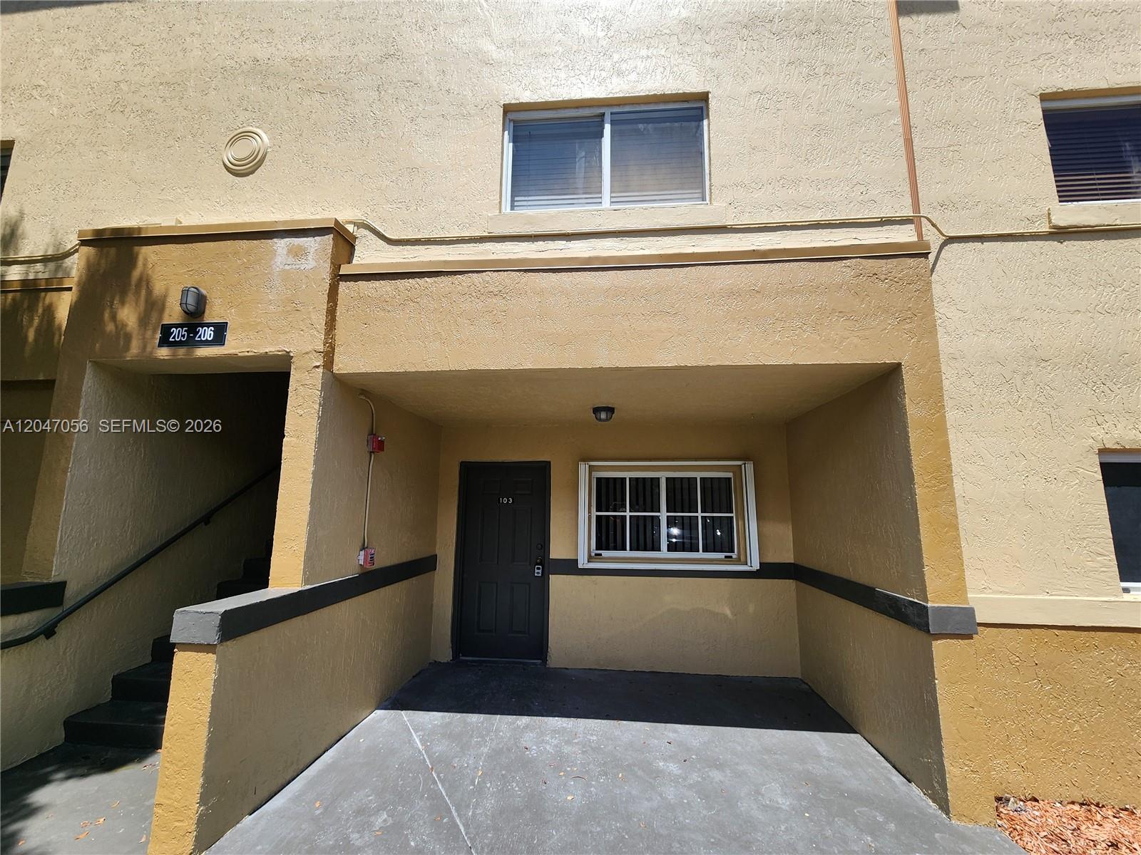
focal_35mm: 13
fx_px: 429
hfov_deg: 106.2
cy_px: 428
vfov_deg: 89.9
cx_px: 570
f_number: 2.2
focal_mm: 2.2
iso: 50
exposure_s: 1/1433
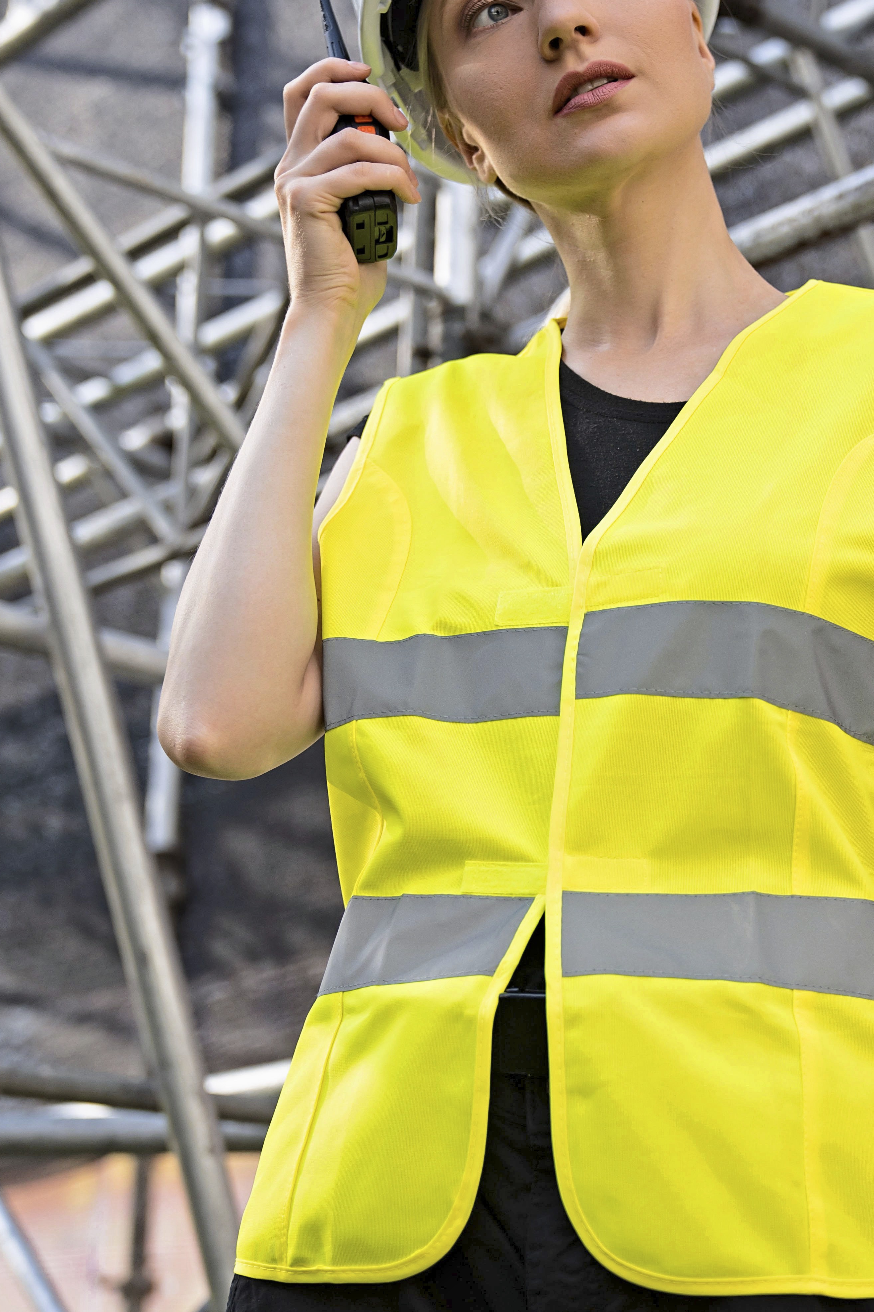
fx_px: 2841
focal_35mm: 78
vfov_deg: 26.0
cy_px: 763
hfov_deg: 17.4
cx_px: 659
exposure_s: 1/500
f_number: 2.8
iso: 320
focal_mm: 44
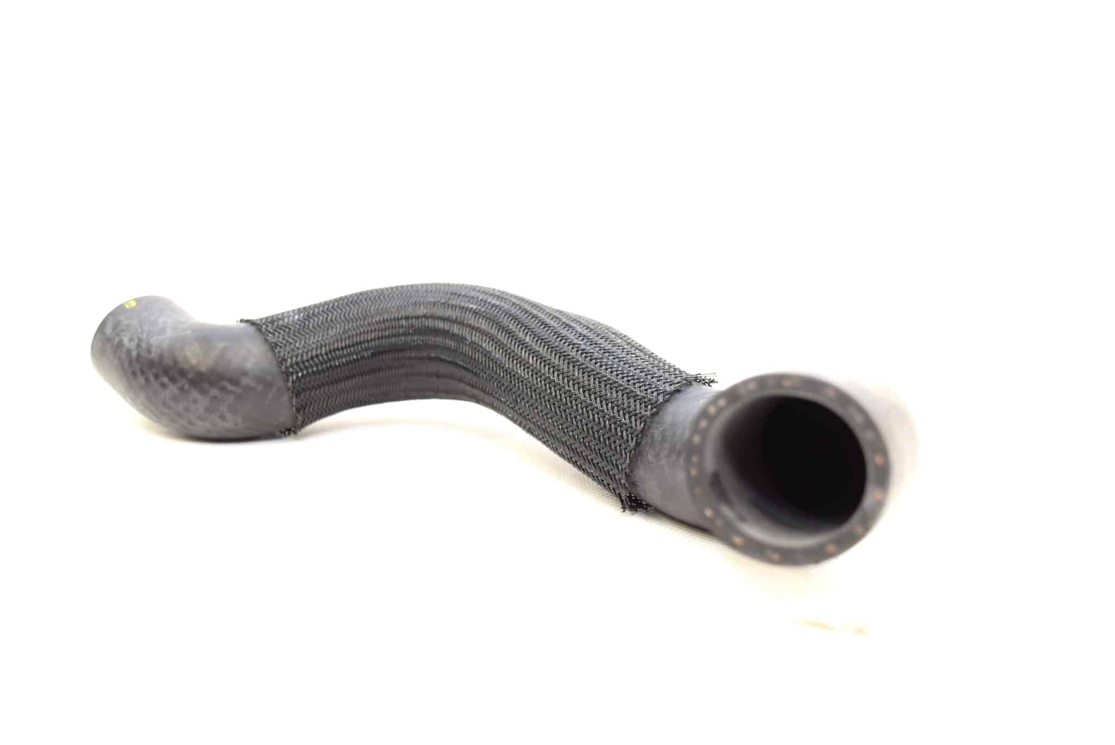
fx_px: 1348
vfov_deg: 30.9
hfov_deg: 44.9
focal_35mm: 44
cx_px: 558
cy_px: 372
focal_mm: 29
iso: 400
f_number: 5
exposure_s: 1/100
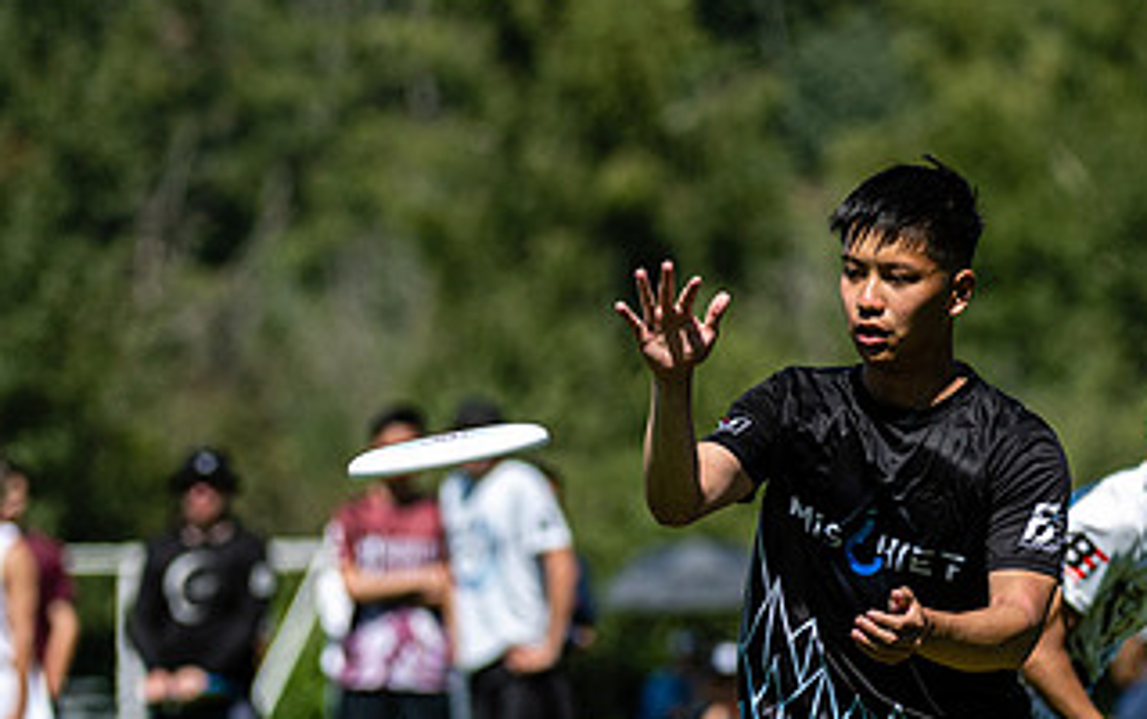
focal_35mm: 583
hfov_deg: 3.6
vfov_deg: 2.3
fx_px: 18240
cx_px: 773
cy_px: 563
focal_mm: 210
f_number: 4
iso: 200
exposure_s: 1/3200
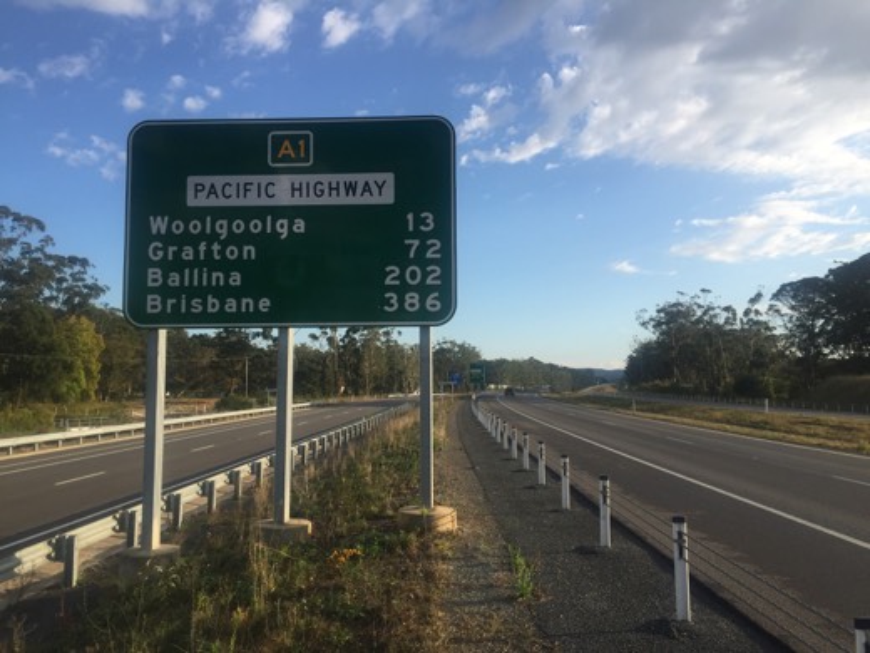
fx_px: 729
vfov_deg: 48.2
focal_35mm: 29
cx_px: 435
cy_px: 326
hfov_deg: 61.7
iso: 32
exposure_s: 1/1130
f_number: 2.2
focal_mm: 4.15
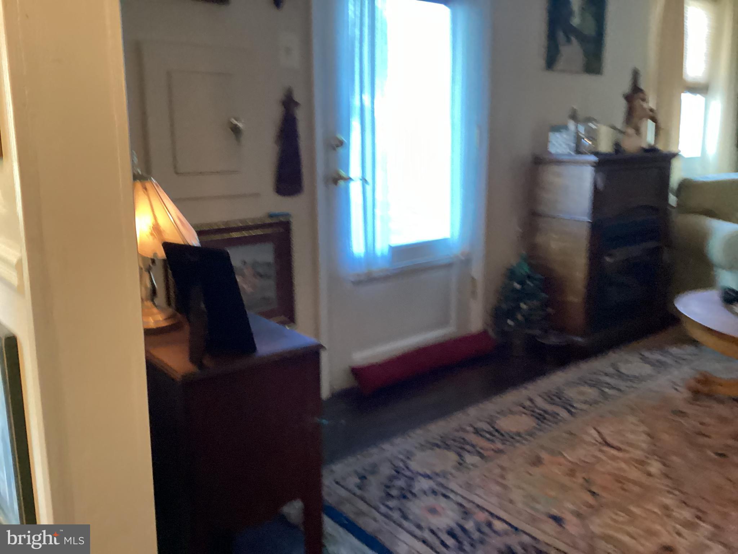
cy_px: 277
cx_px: 369
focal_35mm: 31
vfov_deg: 45.4
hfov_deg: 58.4
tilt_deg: -10.4
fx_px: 661
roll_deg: -1.4
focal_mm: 3.3
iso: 400
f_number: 2.4
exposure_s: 1/30
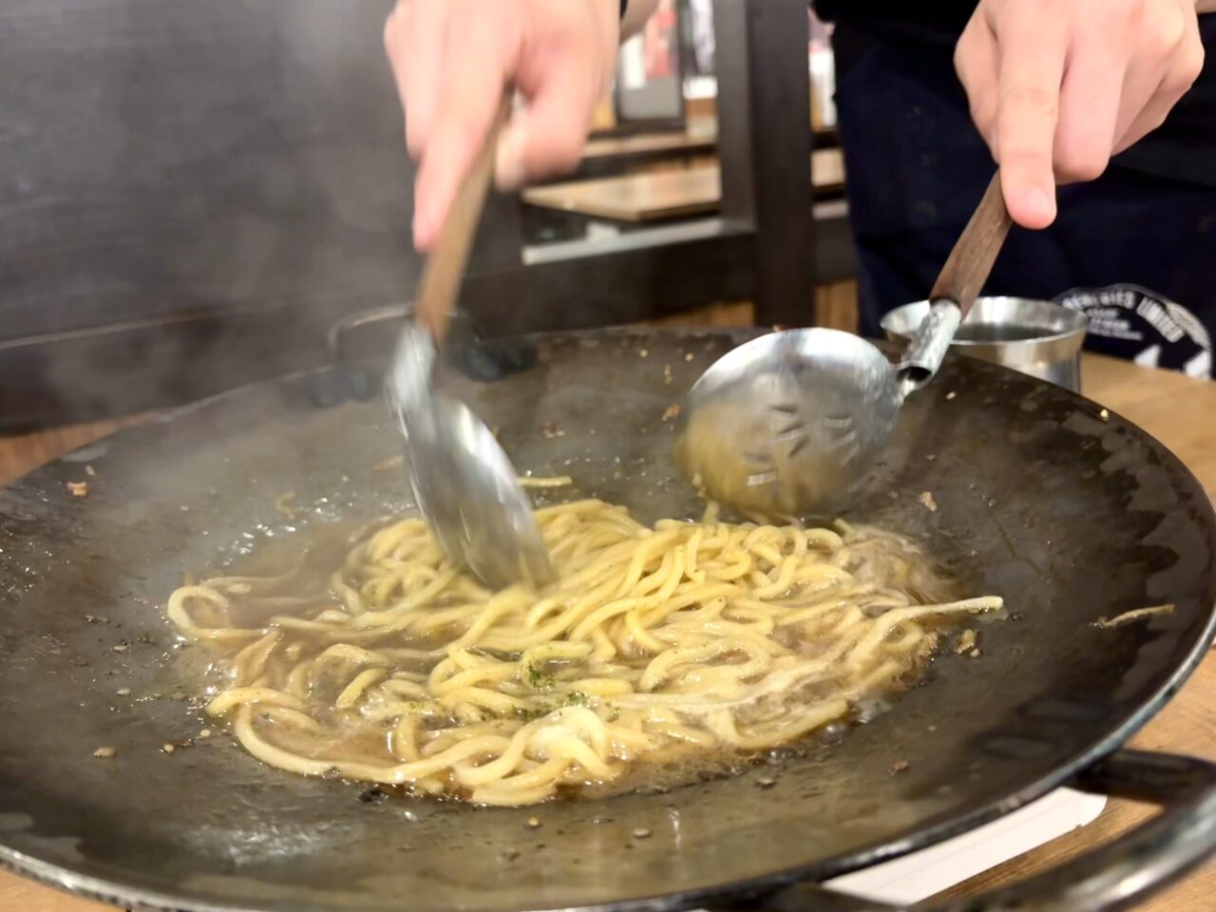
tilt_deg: -17.2
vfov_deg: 53.1
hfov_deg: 67.3
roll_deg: +4.0
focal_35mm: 26
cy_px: 456
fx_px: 913
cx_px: 608
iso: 400
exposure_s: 1/33
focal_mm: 5.96
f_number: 1.6
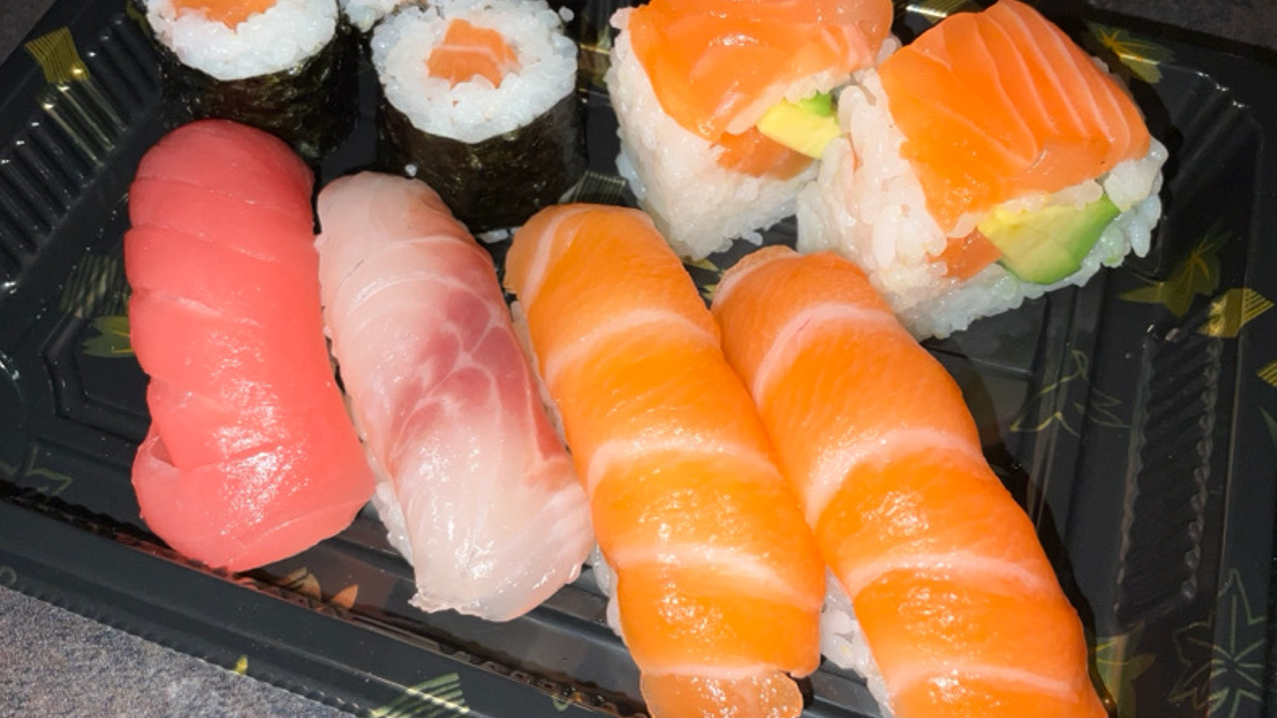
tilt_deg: -57.4
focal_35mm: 32
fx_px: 1084
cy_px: 310
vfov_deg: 36.6
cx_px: 636
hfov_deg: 61.0
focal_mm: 3
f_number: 1.8
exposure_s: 1/170
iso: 16
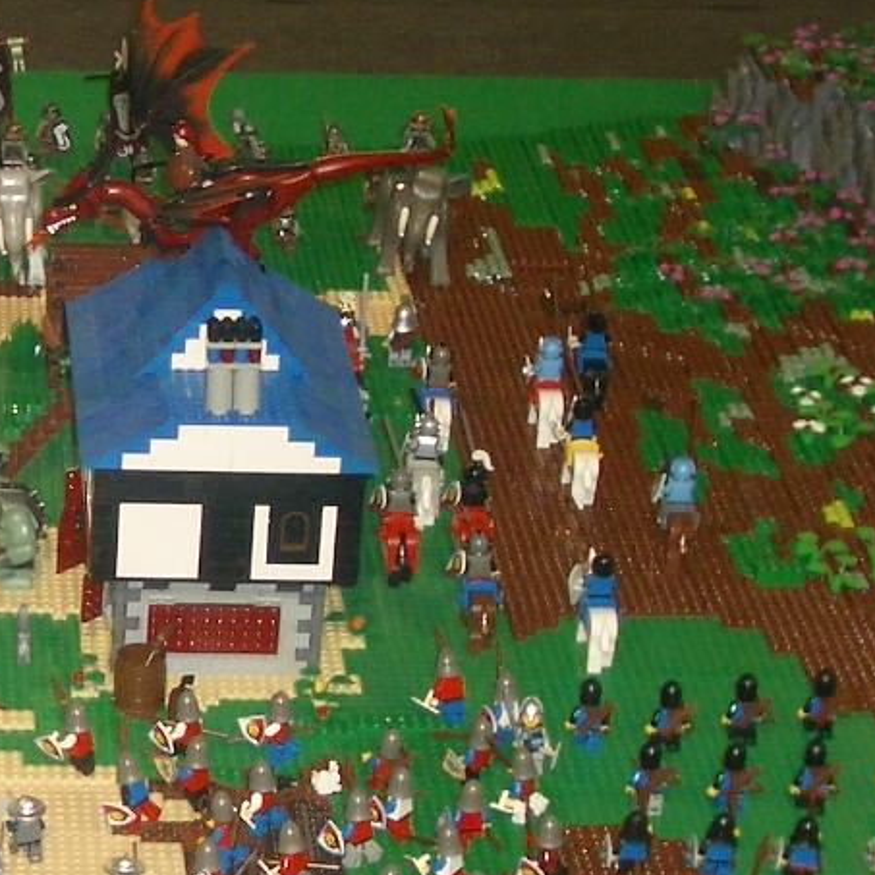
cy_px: 589
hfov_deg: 13.3
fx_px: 3661
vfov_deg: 13.6
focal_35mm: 128
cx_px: -153
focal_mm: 6.8
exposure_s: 1/60
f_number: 2.8
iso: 100
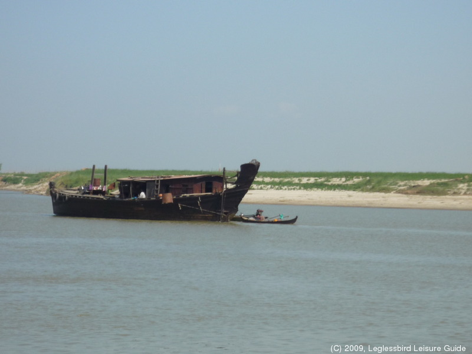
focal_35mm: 144
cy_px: 177
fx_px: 1963
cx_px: 236
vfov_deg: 10.3
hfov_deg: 13.7
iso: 100
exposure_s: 1/640
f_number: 5.6
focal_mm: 17.6
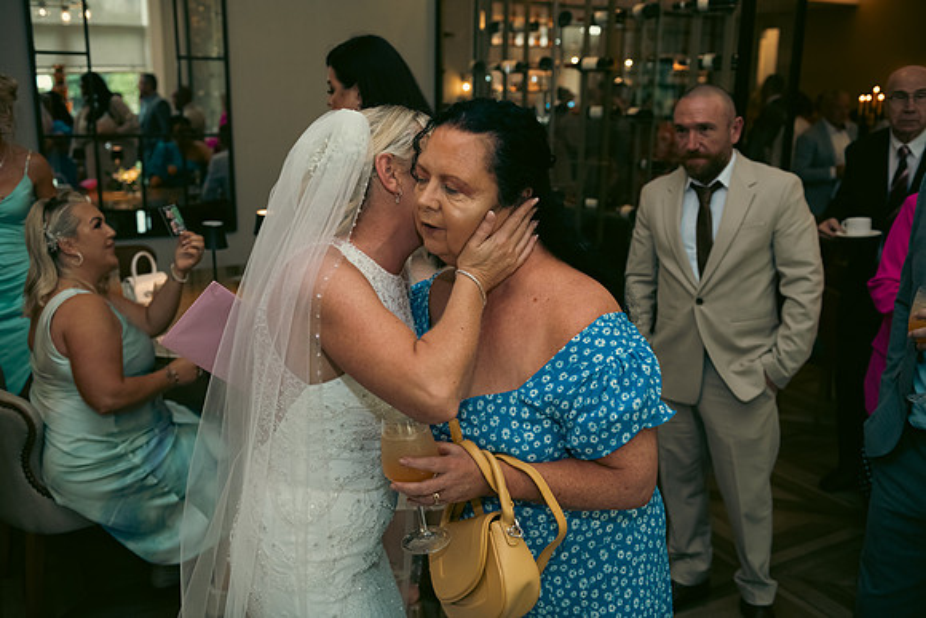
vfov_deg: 38.9
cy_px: 309
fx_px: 875
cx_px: 463
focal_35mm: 34
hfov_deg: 55.8
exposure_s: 1/160
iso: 800
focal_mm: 34
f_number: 3.5
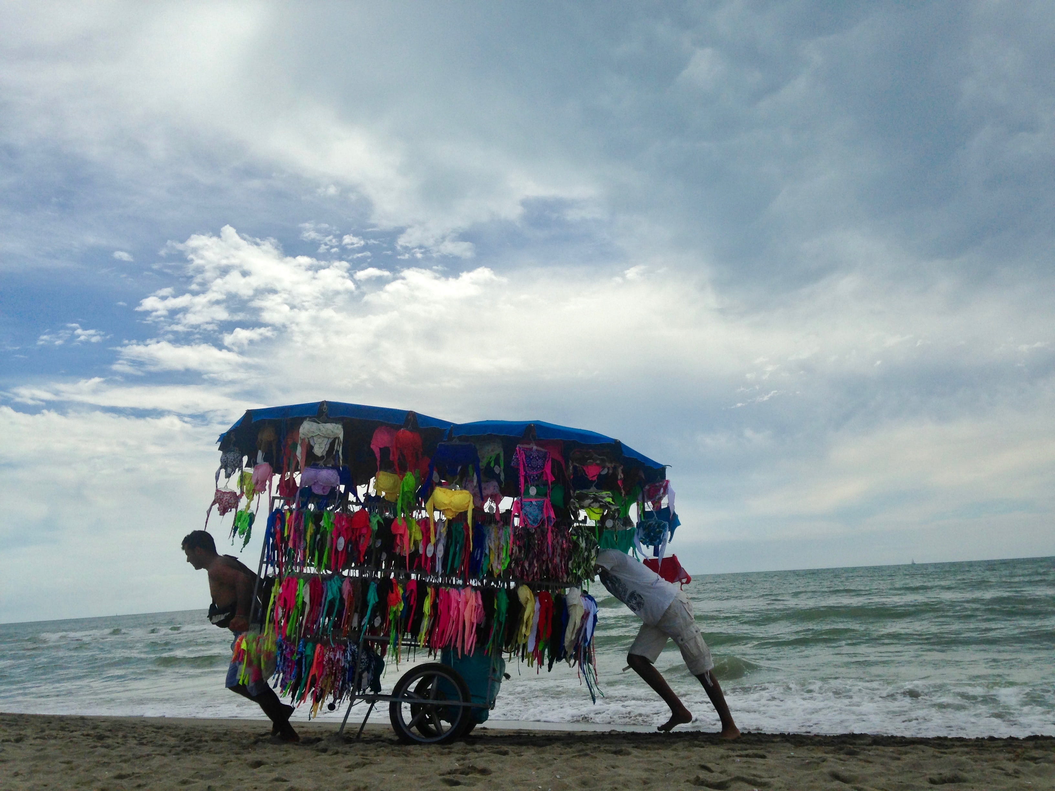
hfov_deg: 55.4
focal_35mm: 33
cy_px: 396
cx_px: 528
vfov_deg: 42.9
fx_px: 1006
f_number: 2.4
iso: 50
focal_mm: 4.12
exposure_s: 1/3390
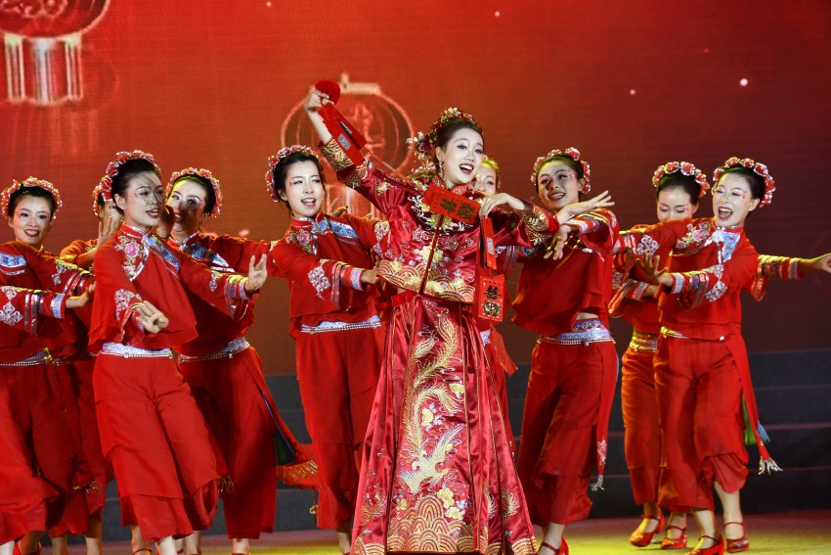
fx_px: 5010
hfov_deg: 9.5
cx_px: 416
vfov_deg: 6.3
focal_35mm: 217
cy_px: 278
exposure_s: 1/250
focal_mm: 145
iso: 900
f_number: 5.6
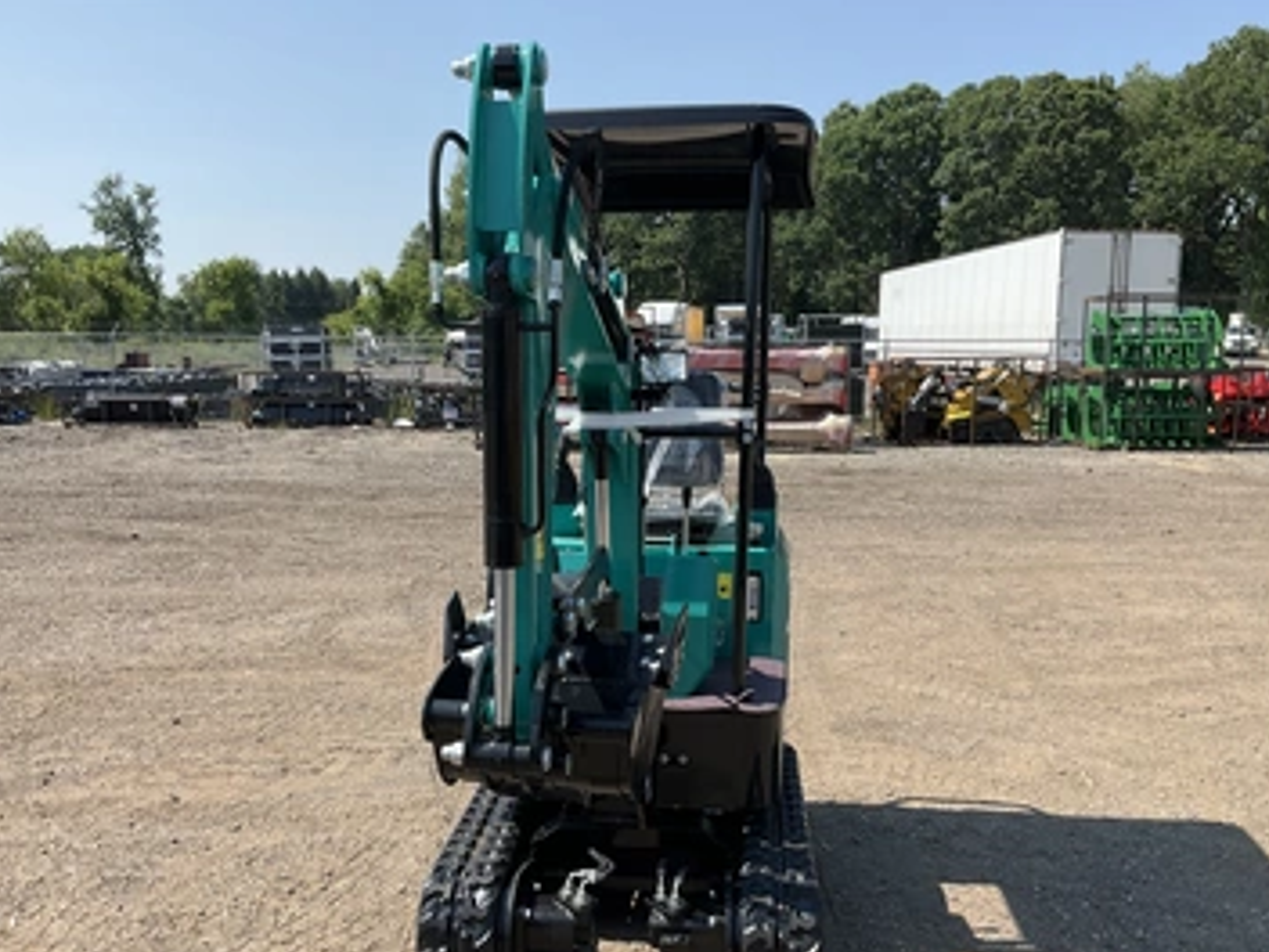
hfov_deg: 55.4
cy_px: 534
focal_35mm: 33
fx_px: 1210
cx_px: 631
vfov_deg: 42.9
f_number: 1.8
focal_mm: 3
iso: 25
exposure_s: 1/1490
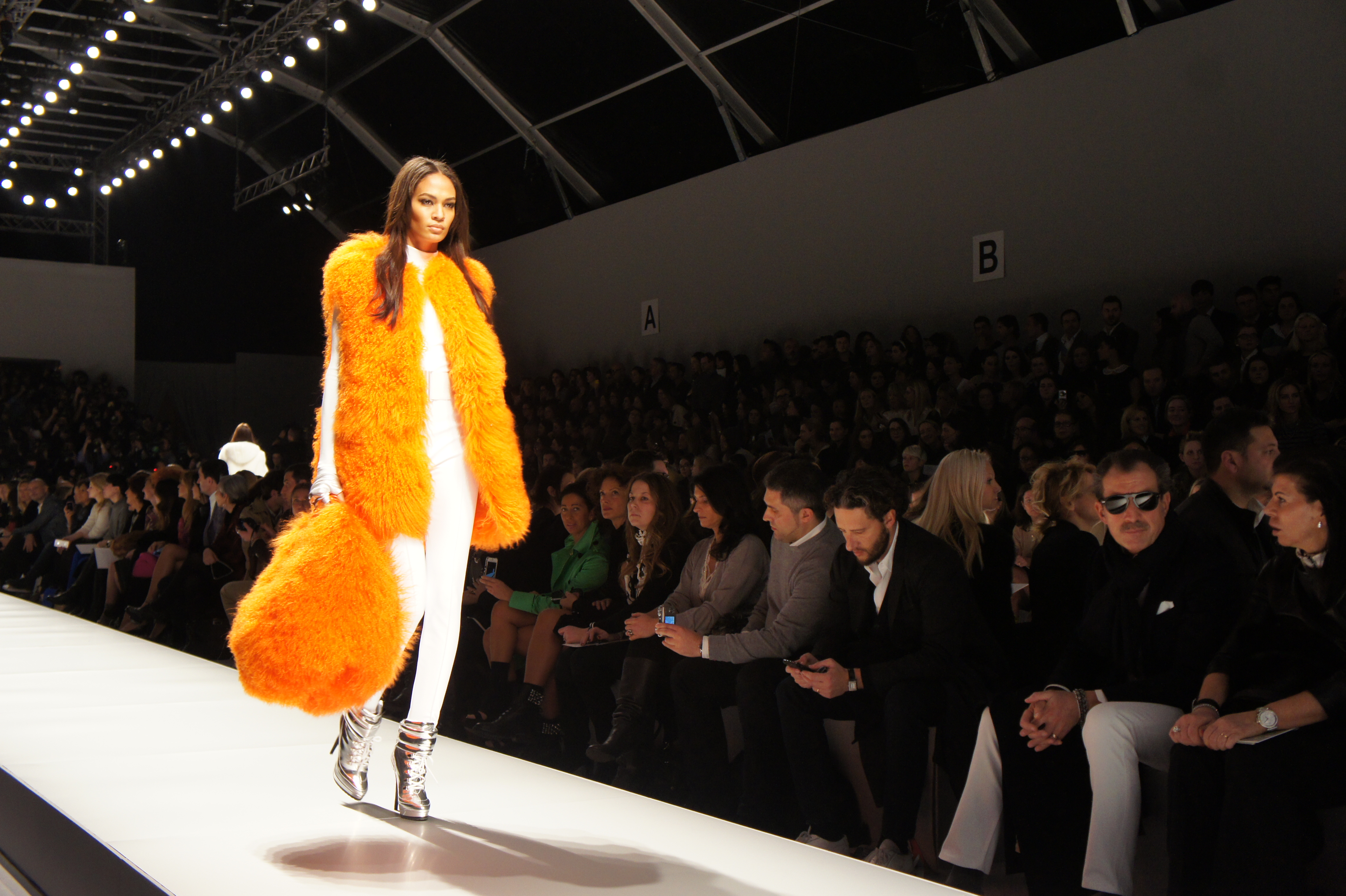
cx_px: 673
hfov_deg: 45.0
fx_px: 1625
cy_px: 448
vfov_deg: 30.8
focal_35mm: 44
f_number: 5
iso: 1000
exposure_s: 1/200
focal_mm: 29
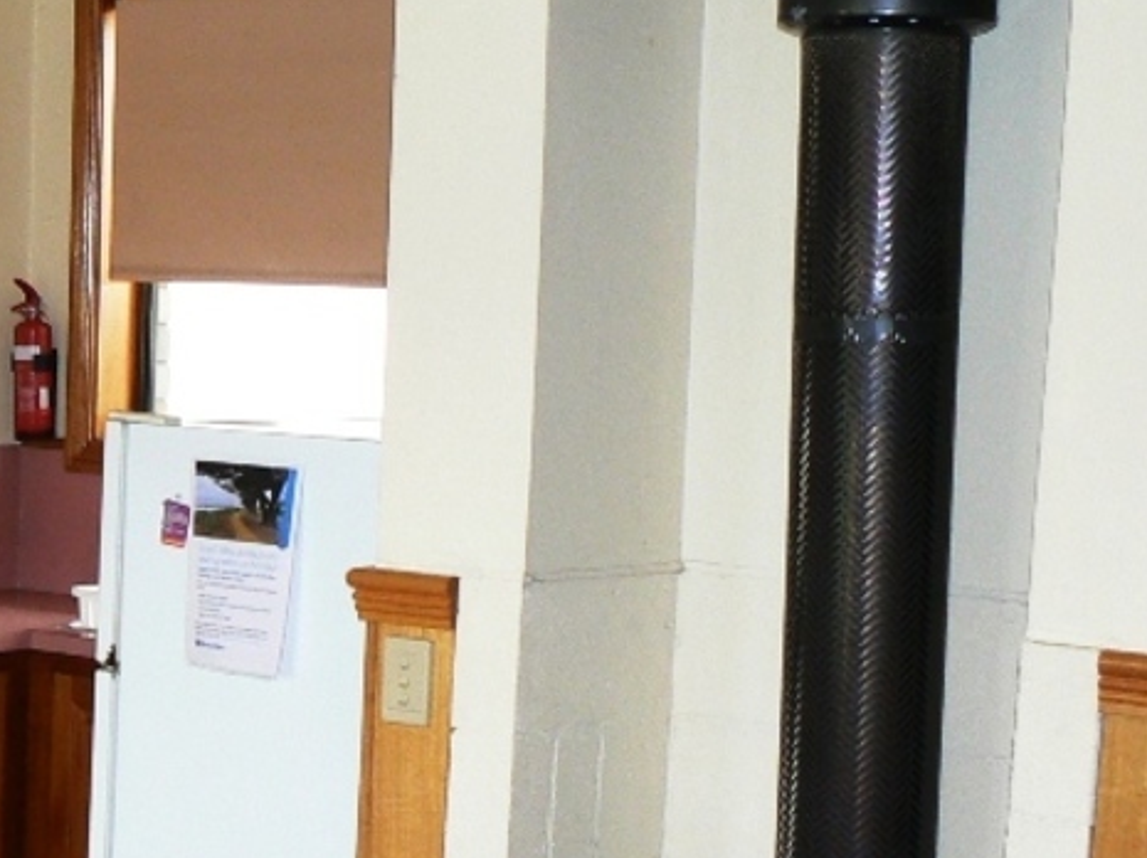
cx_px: -249
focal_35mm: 93
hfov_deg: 19.8
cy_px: 779
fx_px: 3079
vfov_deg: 15.7
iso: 125
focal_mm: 6
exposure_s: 1/30
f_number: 2.8
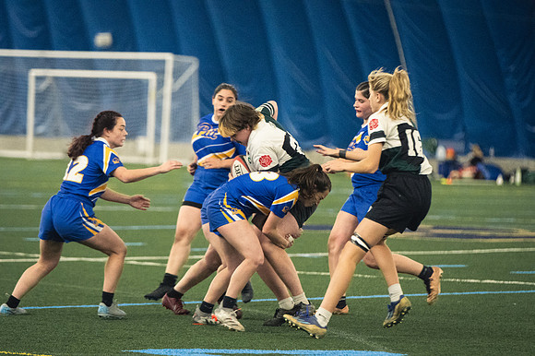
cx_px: 268
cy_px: 178
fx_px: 4010
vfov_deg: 5.1
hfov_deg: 7.6
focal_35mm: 270
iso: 10000
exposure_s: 1/500
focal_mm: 180
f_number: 2.8
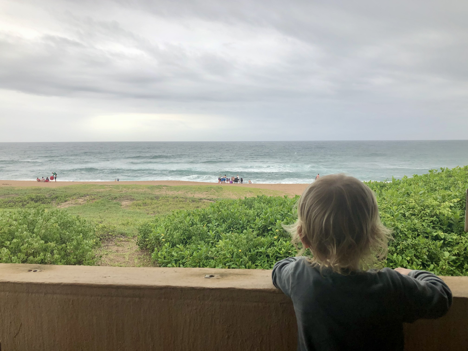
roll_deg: +0.6
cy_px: 176
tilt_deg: -5.0
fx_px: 379
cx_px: 234
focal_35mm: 28
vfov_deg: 49.7
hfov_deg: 63.4
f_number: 1.8
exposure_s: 1/191
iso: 20
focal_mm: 3.99
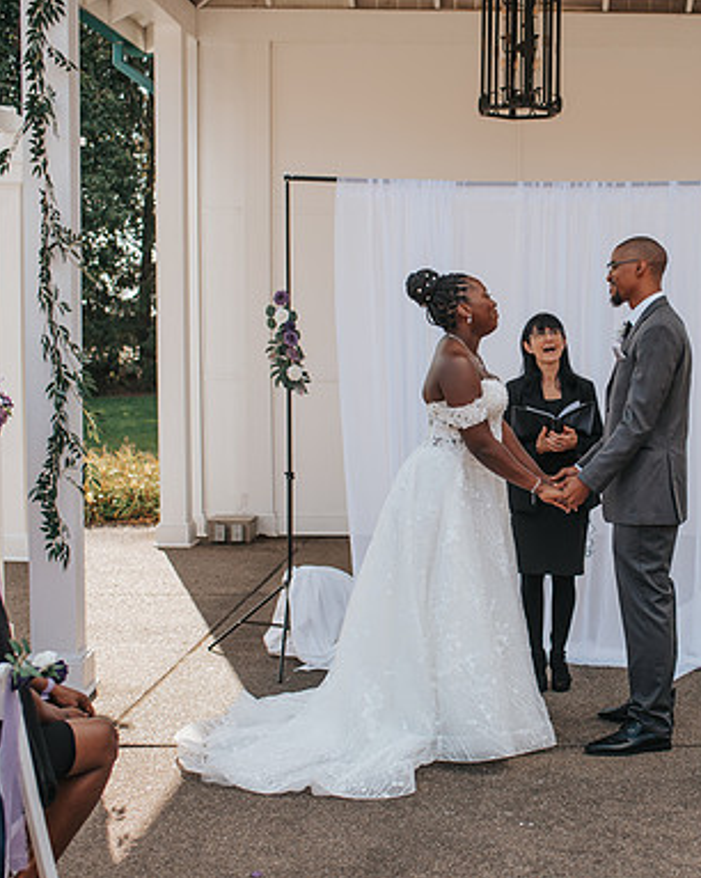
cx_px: 563
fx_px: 1479
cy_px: 445
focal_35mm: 57
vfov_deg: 33.0
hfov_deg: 26.2
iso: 125
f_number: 2.8
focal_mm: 35
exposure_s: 1/1250
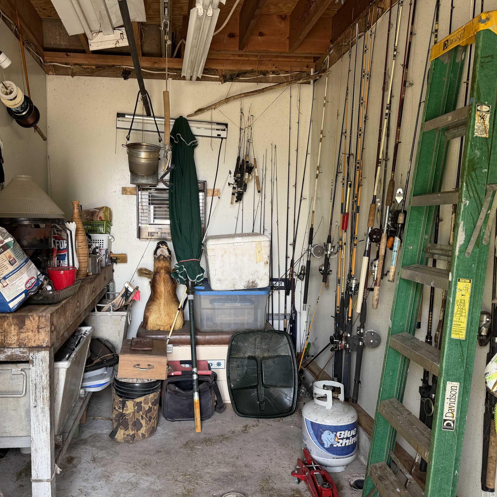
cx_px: 203
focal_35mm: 29
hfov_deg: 55.3
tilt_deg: -3.3
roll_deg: -0.7
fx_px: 471
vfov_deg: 55.6
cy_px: 253
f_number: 1.78
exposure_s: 1/121
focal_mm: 6.76
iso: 160
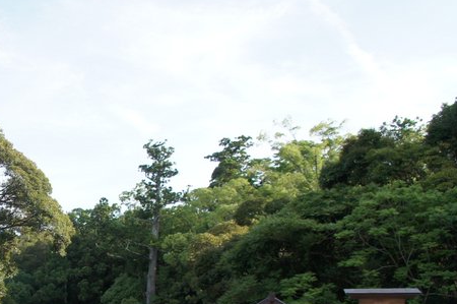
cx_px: 6
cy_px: 278
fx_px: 761
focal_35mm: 60
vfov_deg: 22.0
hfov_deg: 31.1
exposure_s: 1/320
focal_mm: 20
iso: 200
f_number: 5.6
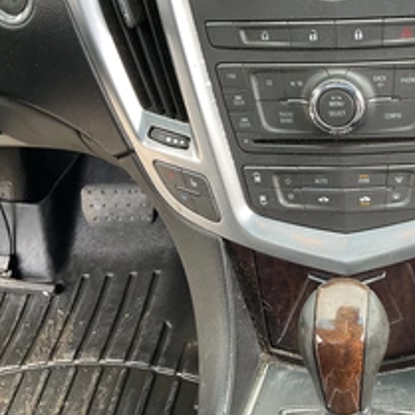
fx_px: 665
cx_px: 367
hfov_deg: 33.0
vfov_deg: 34.7
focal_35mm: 49
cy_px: 203
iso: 64
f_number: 1.8
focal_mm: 3
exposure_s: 1/122
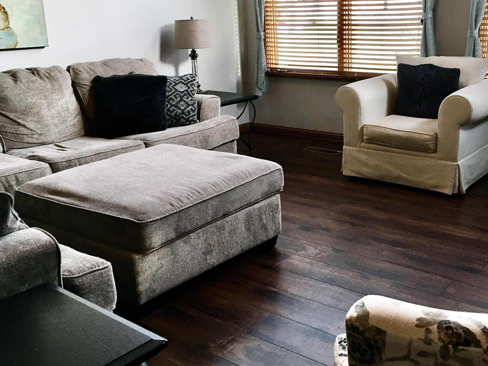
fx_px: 564
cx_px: 314
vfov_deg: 35.9
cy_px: 155
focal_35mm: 40
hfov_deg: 46.3
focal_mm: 4.15
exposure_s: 1/30
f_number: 2.2
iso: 40
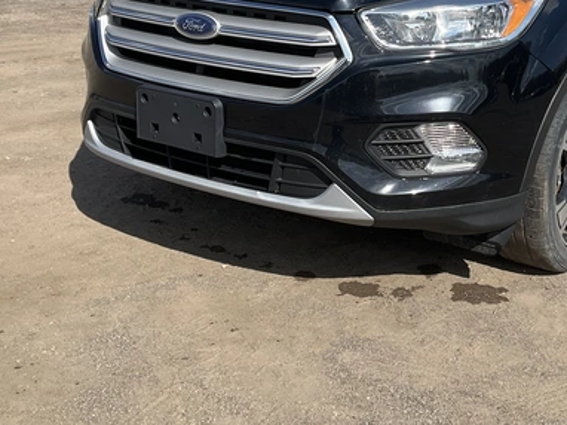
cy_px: 82
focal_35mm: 57
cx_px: 390
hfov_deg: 33.4
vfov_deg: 25.2
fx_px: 933
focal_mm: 3
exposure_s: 1/2141
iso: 25
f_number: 1.8
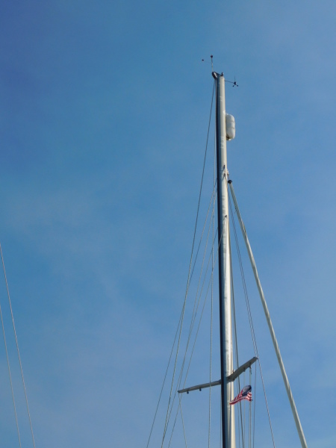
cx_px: 168
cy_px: 224
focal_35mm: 59
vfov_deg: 32.7
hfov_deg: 24.8
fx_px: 764
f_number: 8
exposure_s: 1/500
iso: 125
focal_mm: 10.4
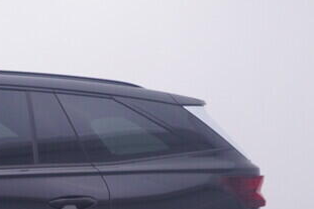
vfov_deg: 12.9
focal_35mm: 104
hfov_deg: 17.2
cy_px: 217
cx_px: -192
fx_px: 909
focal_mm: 15
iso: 200
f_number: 5
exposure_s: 1/80
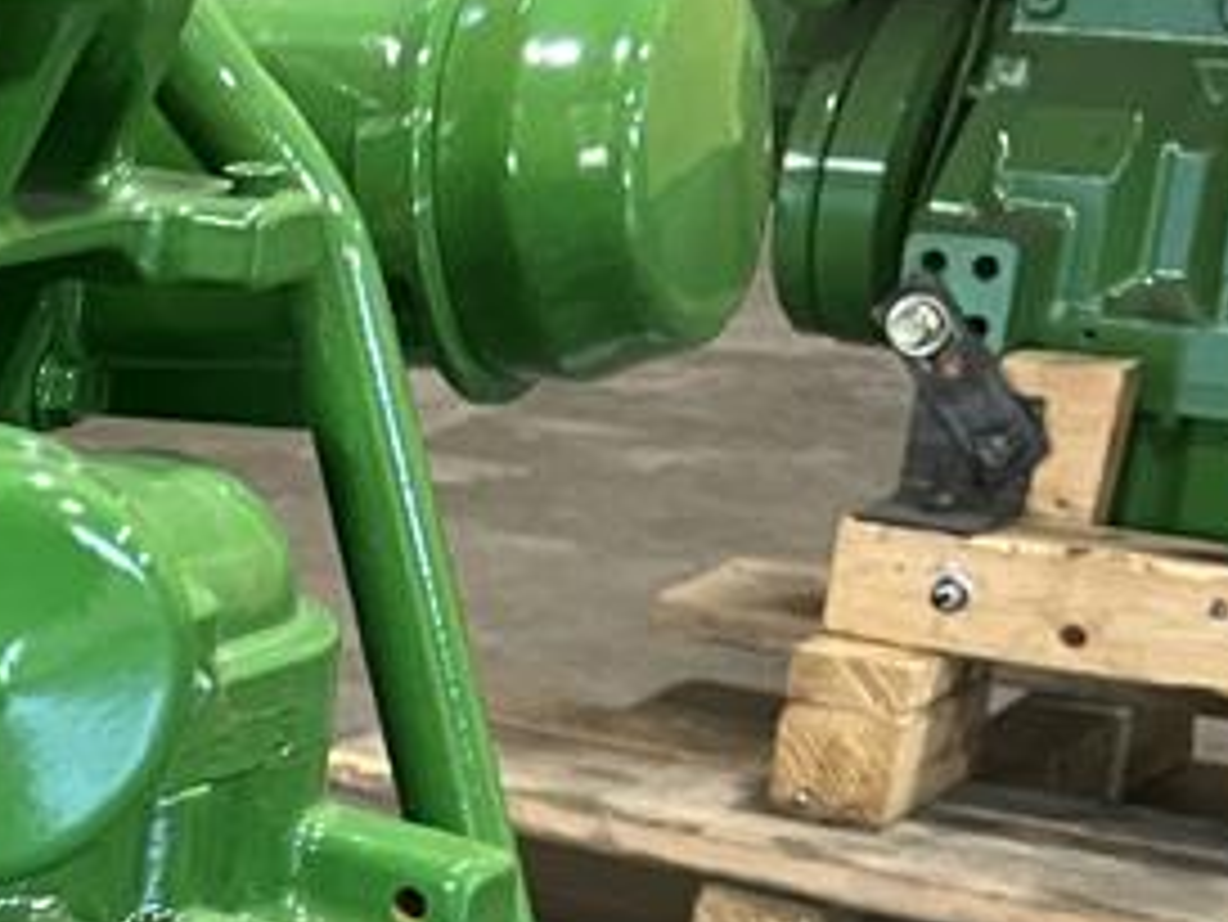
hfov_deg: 13.7
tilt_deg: -27.9
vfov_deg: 11.5
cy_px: 1489
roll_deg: +1.6
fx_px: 4330
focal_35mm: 122
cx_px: -1224
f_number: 1.5
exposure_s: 1/60
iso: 200
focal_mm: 5.7
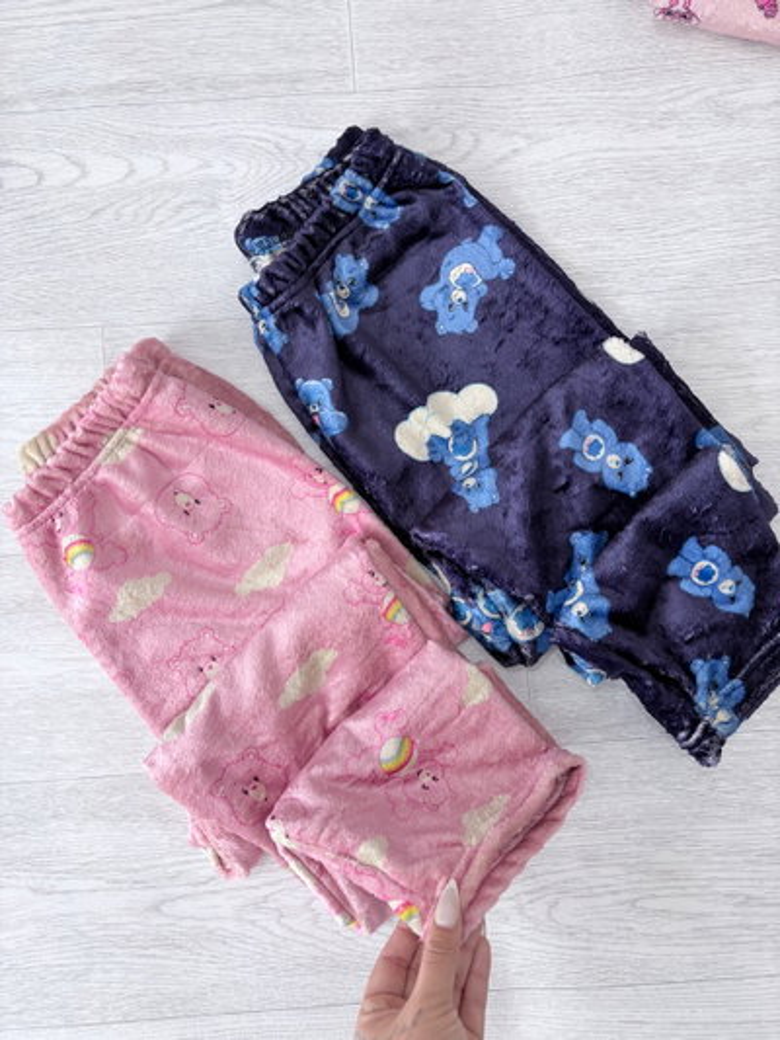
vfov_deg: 67.3
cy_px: 520
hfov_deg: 53.1
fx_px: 781
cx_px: 390
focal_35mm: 26
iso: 64
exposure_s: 1/50
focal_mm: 5.96
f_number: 1.6
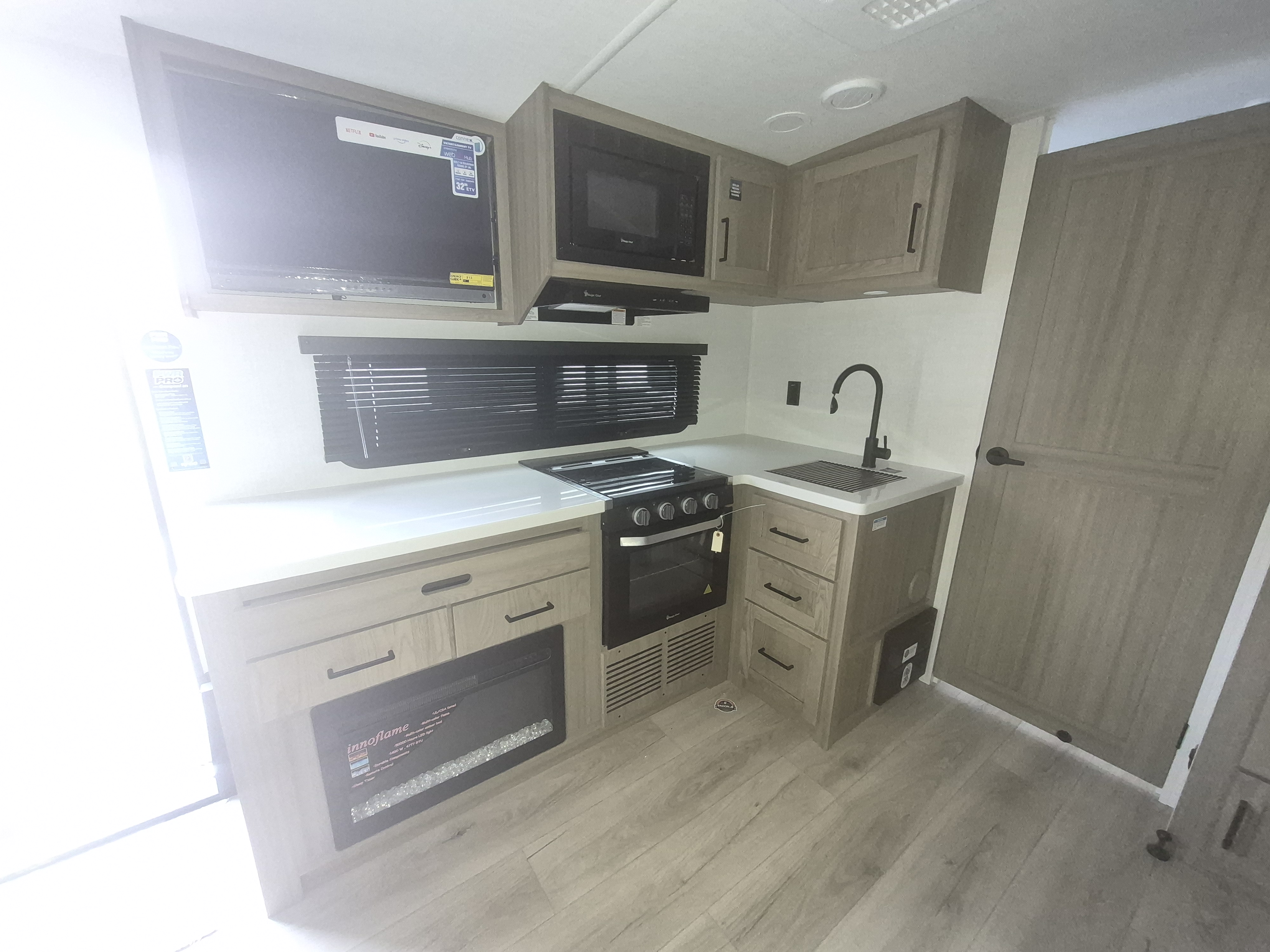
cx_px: 635
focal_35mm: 13
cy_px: 476
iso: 400
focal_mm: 1.74
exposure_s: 1/40
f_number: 2.2
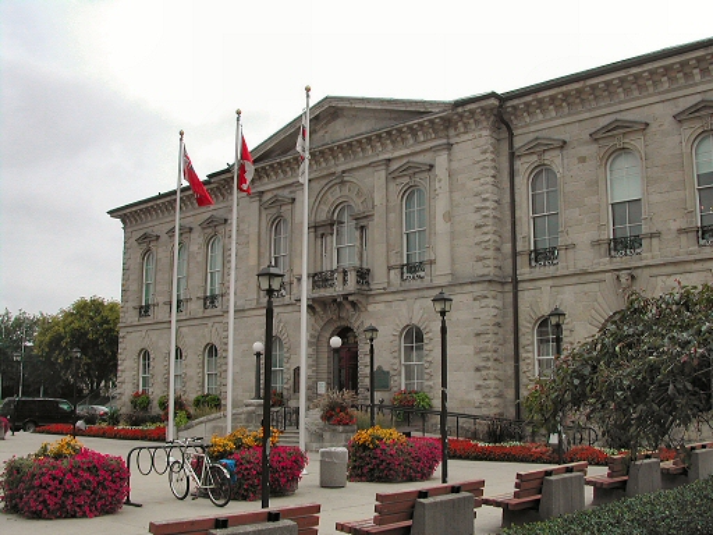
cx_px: 356
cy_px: 268
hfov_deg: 49.0
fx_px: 783
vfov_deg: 37.7
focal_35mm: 38
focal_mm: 8
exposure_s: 1/243
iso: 100
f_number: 7.6
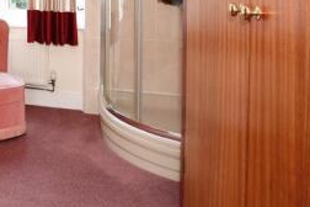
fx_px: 336
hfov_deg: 39.7
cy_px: -24
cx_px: -37
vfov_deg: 30.4
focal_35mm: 39
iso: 400
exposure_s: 1/13
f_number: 8
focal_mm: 10
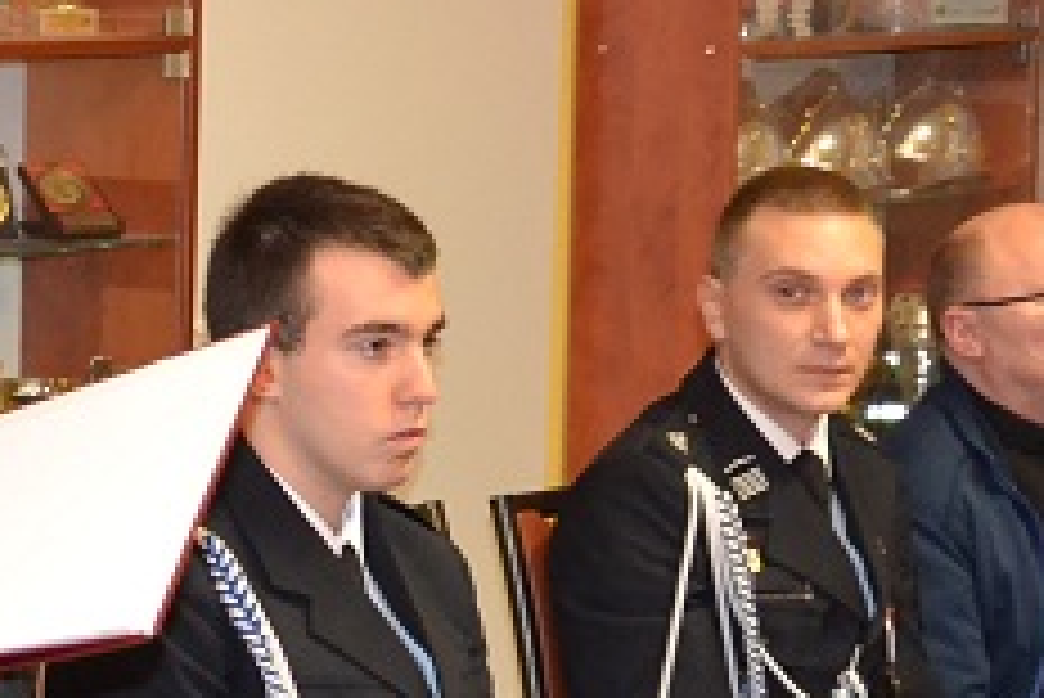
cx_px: -198
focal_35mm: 124
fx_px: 3598
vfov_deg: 11.1
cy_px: 511
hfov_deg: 15.9
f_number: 3.8
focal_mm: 24
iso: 2800
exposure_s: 1/60
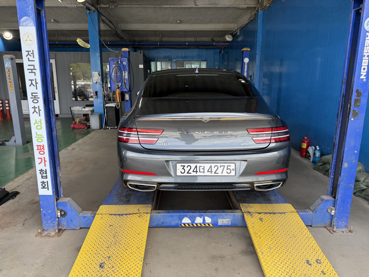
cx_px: 184
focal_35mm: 24
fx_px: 256
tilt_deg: -10.3
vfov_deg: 56.8
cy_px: 138
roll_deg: +1.3
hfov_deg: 71.6
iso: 100
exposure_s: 1/494
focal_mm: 6.76
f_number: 1.78
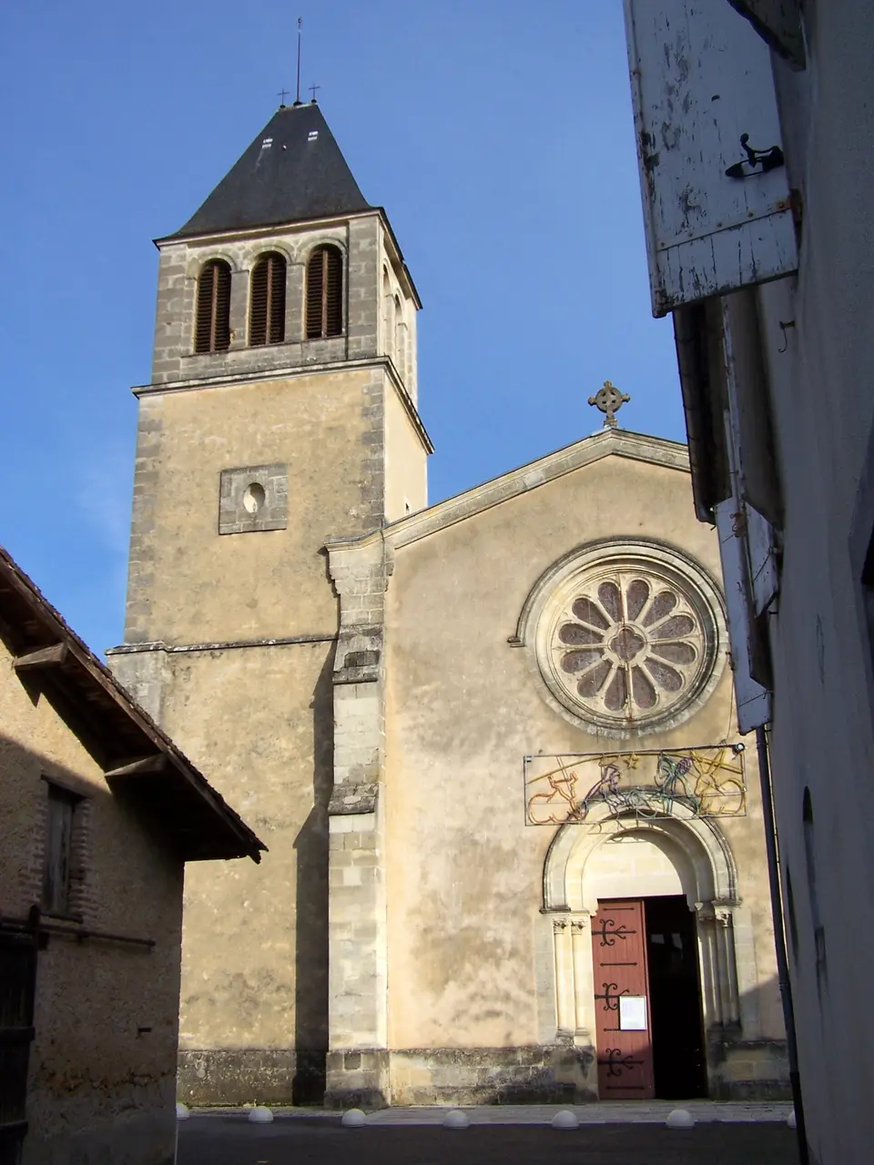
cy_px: 582
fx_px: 1279
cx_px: 437
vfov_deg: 49.0
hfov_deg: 37.7
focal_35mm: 38
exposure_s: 1/1000
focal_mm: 6.3
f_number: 4
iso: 80
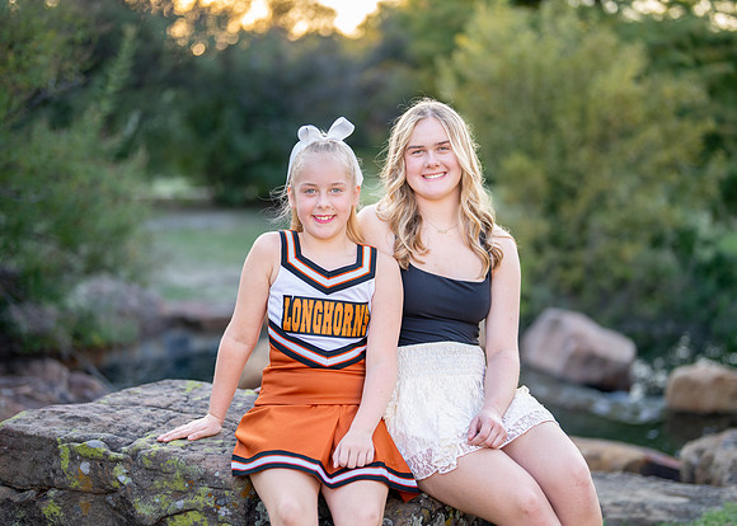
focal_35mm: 55
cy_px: 272
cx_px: 379
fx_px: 1158
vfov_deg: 25.6
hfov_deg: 35.3
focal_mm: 50
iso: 100
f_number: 1.2
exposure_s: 1/320
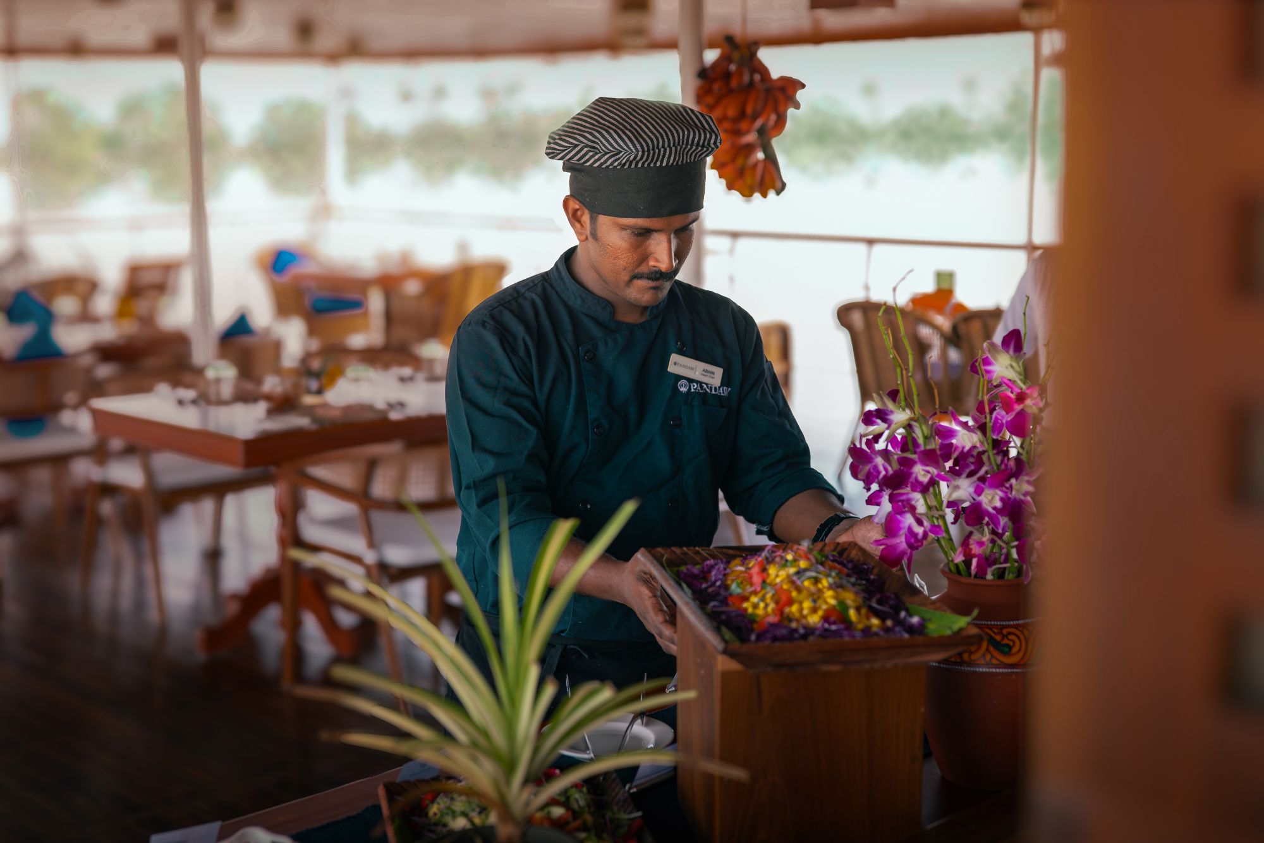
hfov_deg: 39.6
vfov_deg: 27.0
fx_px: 1755
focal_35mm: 50
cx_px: 632
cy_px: 422
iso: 160
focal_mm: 50
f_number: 3.2
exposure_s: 1/200
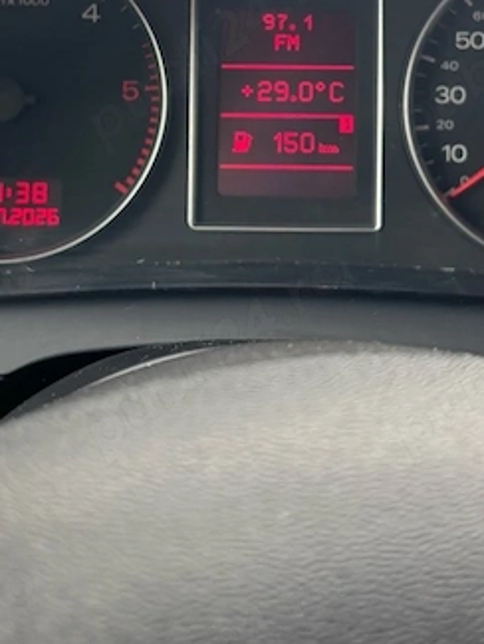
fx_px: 1192
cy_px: 93
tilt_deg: -19.3
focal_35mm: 64
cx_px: 294
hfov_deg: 22.9
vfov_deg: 29.3
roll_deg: -1.0
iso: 80
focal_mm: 5.96
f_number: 1.6
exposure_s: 1/121
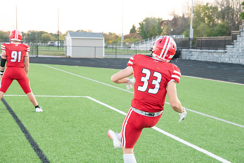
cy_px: 82
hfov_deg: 18.3
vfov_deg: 12.2
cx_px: 122
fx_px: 759
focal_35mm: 112
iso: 8000
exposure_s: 1/200
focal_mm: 112
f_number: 9
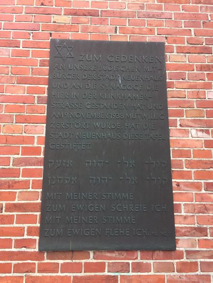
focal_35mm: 29
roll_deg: -0.8
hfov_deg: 48.2
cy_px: 142
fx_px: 238
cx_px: 106
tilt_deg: +13.7
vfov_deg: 61.7
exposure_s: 1/129
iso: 32
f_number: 2.2
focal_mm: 4.15
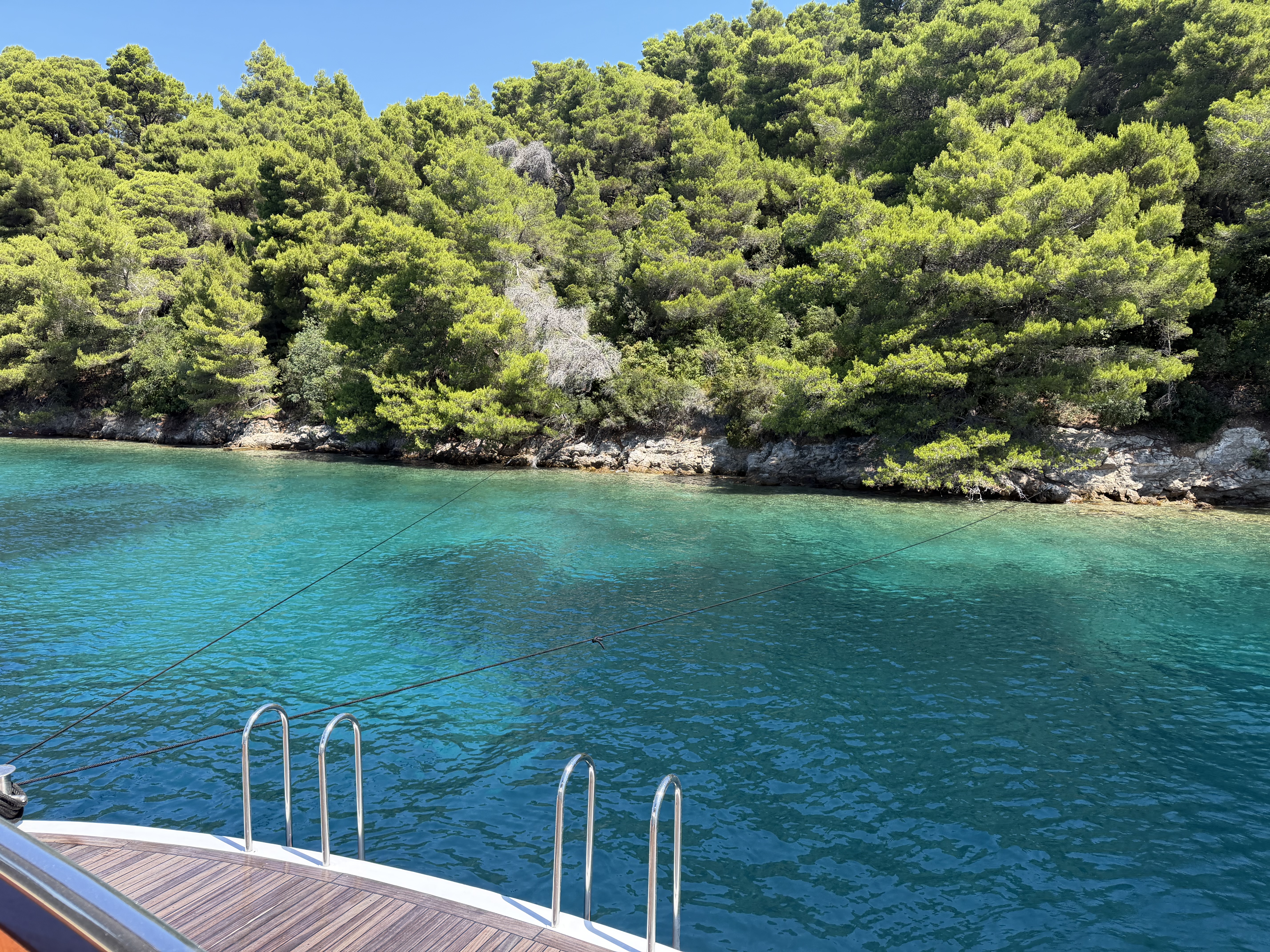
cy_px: 476
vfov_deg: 56.8
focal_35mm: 24
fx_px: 881
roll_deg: -1.6
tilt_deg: -5.4
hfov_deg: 71.6
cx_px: 635
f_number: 1.78
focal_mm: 6.76
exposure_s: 1/1770
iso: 100
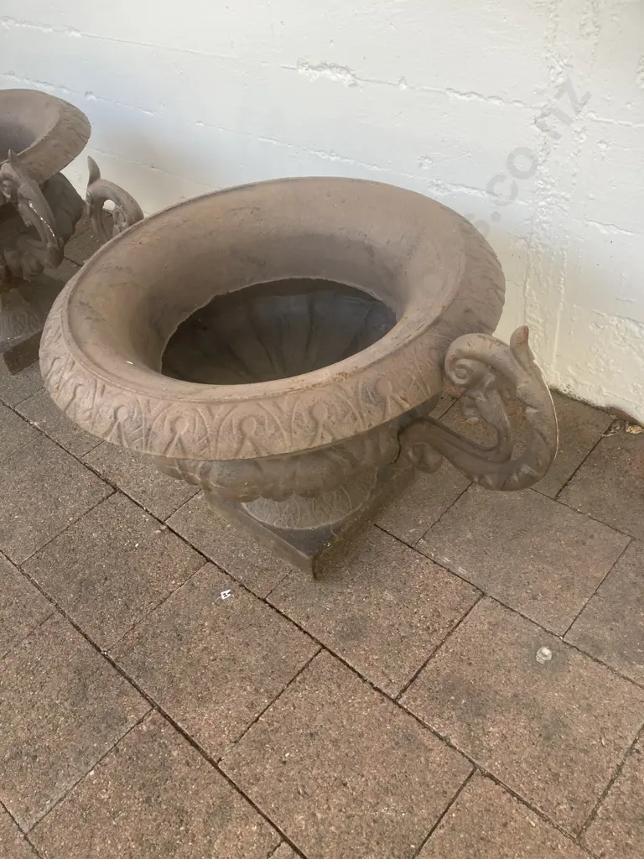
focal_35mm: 28
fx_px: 695
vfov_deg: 63.4
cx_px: 322
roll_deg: +10.5
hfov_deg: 49.7
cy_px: 430
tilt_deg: -43.1
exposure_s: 1/121
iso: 64
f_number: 1.8
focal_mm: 3.99
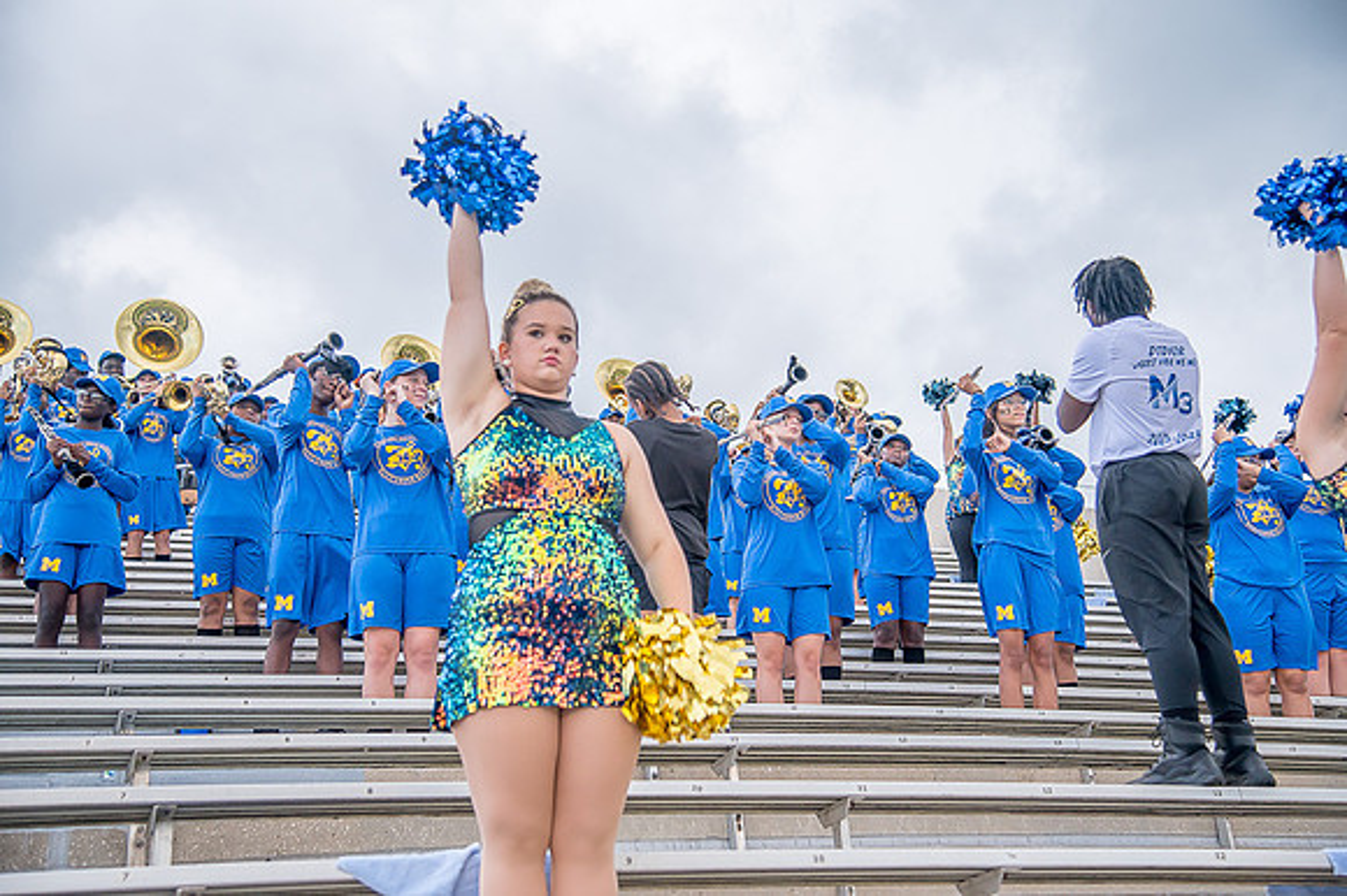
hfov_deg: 41.1
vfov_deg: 28.0
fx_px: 1795
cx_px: 674
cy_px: 448
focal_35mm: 48
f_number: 4
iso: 400
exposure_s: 1/250
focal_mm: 48
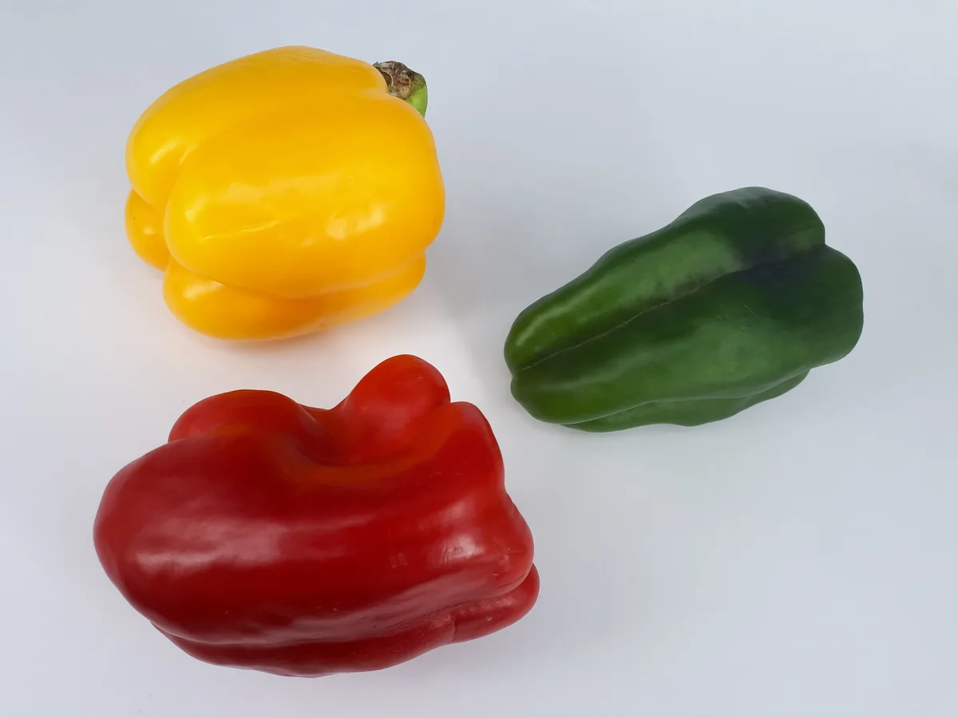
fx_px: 747
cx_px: 479
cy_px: 359
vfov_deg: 51.4
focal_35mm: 27
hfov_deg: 65.3
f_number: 1.9
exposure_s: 1/126
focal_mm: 3.6
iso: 40
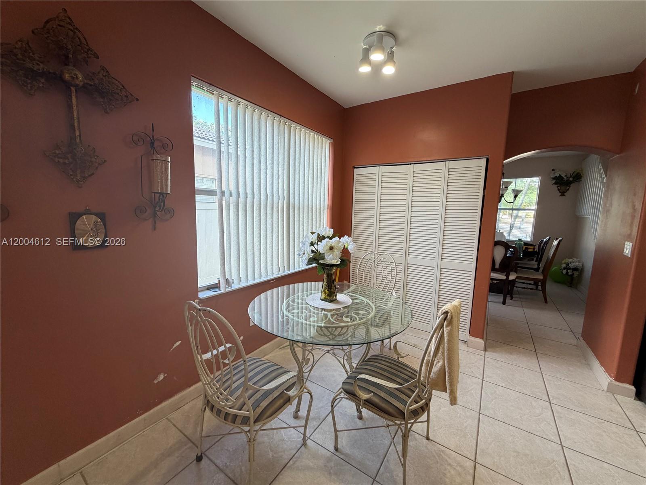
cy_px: 242
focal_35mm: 14
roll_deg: -1.3
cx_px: 323
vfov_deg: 85.7
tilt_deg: -7.7
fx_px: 261
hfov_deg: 102.1
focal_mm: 2.22
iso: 160
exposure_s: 1/120
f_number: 2.2
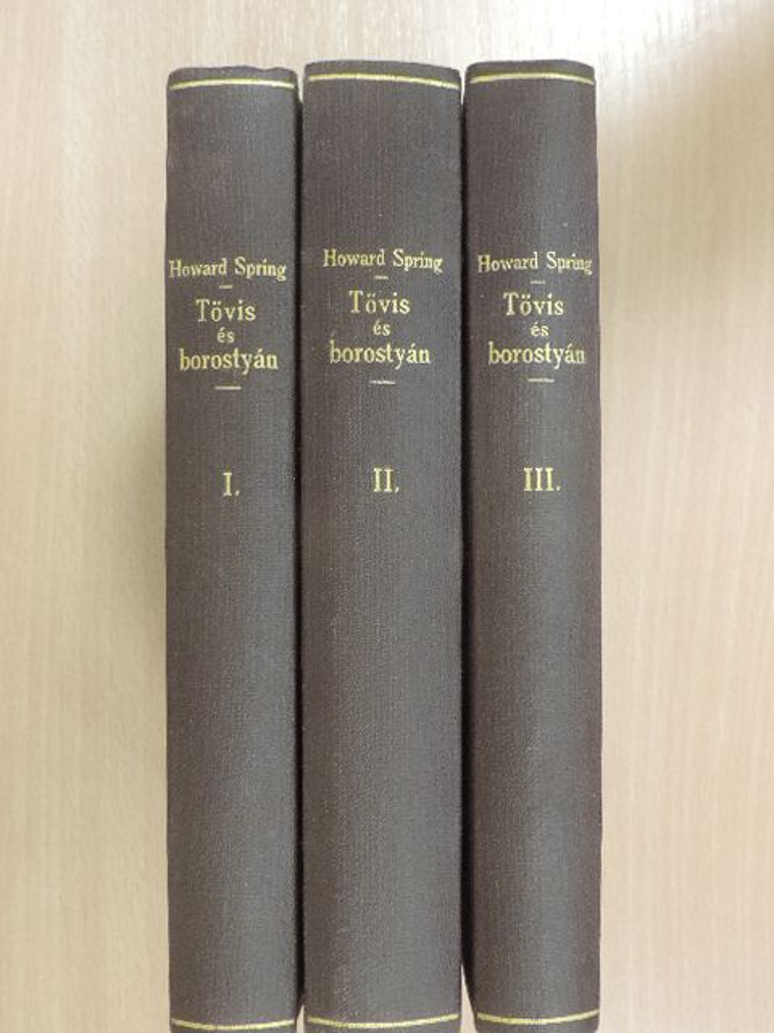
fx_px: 1193
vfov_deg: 46.8
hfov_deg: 36.0
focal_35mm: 40
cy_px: 516
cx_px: 387
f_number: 4.7
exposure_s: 1/13
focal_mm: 7.1
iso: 800
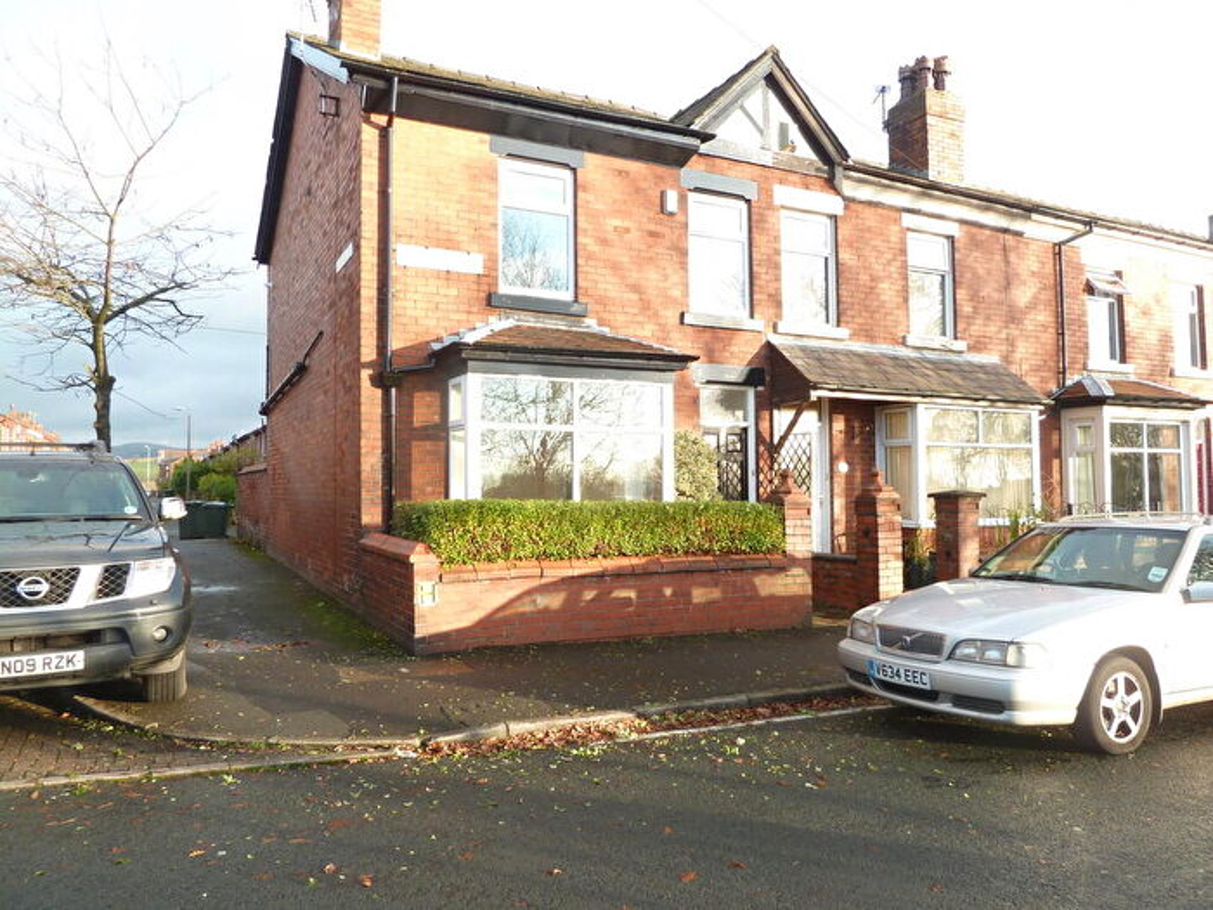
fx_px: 876
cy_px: 455
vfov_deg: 54.9
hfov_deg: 69.4
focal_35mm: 25
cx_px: 606
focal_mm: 4.1
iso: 80
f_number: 3.3
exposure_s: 1/80
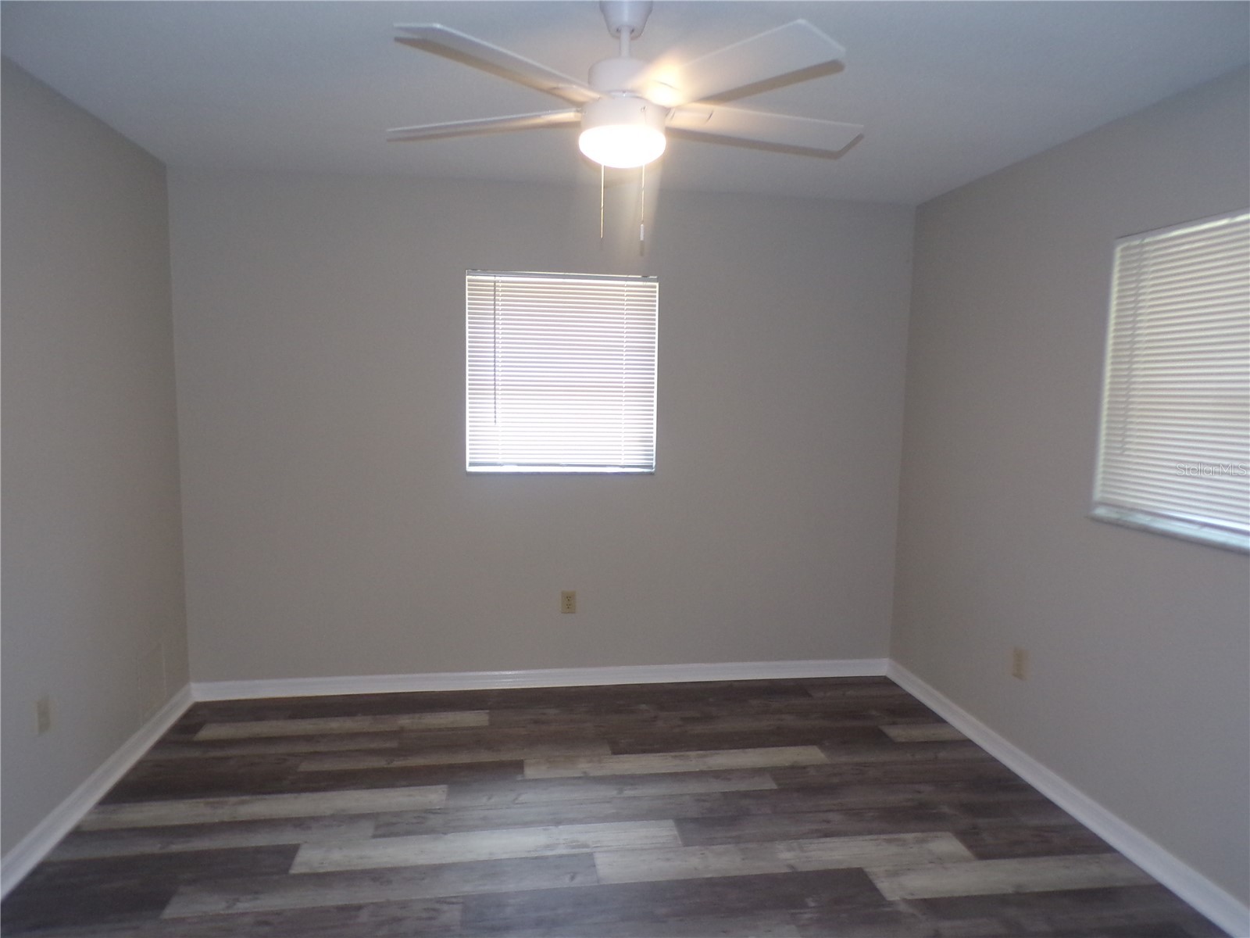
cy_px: 469
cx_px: 625
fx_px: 867
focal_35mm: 24
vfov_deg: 56.8
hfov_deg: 71.6
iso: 200
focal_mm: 4.3
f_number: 3
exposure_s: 1/34
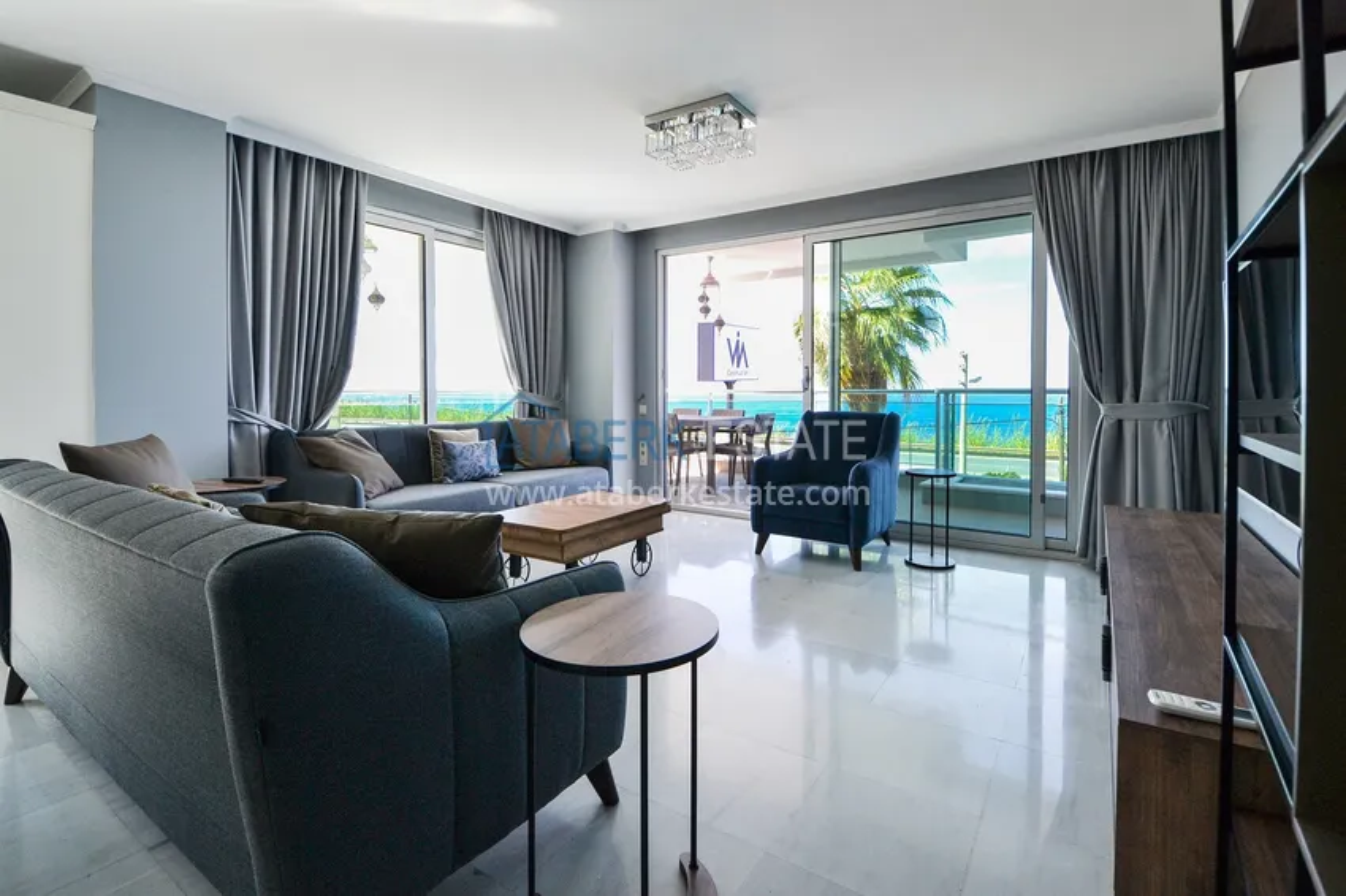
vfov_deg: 77.3
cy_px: 448
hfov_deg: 100.4
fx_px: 561
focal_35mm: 15
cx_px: 673
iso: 140
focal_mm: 10
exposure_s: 1/60
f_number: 5.6
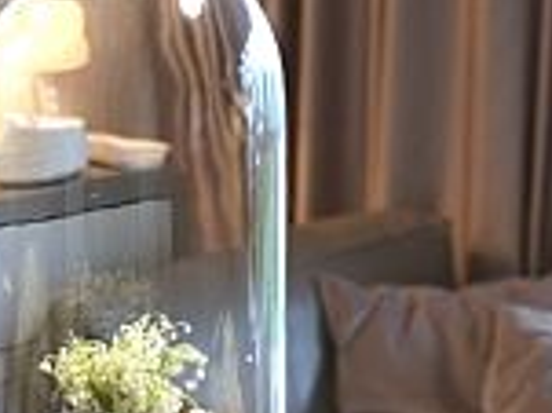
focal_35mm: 183
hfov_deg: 10.8
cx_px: 106
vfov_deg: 8.1
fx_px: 2916
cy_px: 402
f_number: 4
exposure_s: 1/50
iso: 100
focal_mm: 3.95
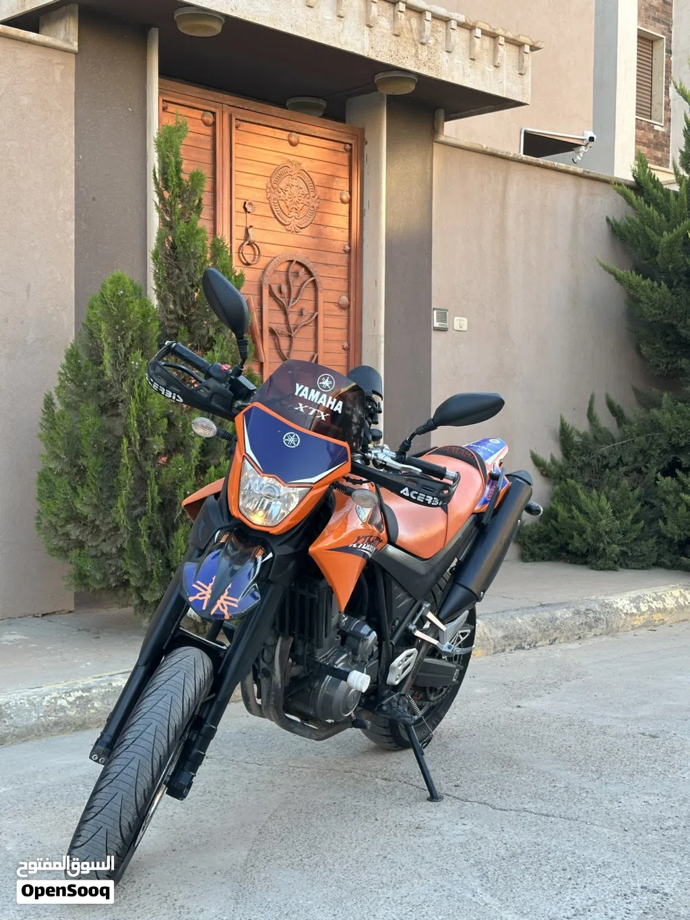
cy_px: 460
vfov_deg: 39.7
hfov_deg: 30.3
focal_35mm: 48
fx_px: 1276
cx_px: 345
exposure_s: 1/268
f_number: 1.78
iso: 64
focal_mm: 6.86
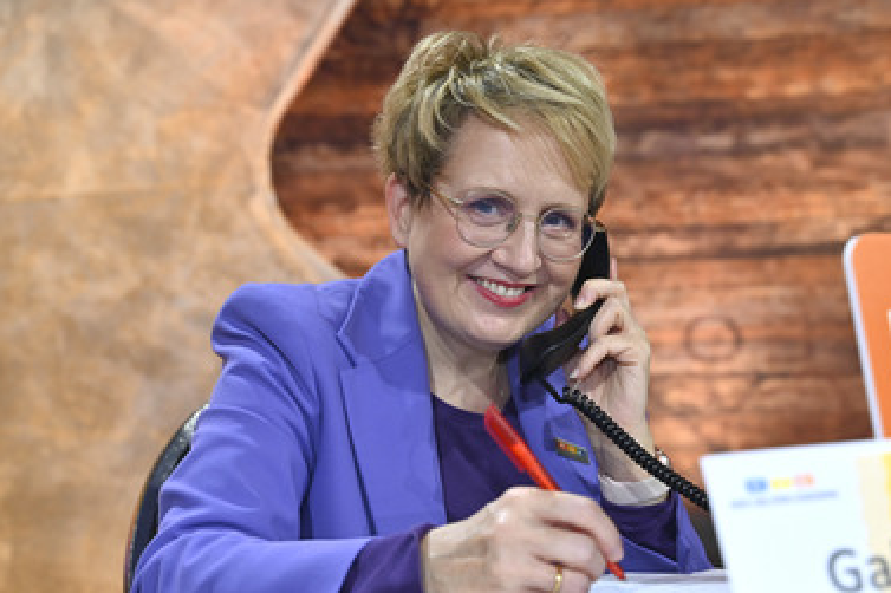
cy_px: 345
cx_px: 509
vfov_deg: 24.6
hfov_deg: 36.2
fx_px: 1361
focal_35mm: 55
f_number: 4
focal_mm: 46
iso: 1000
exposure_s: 1/200
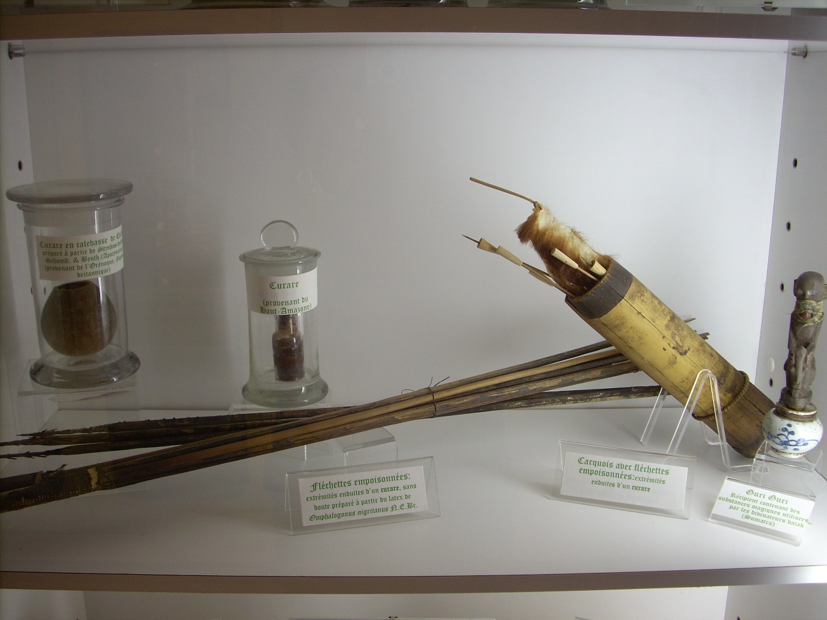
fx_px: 884
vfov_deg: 38.7
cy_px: 310
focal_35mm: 37
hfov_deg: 50.1
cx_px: 414
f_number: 2.8
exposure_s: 1/40.6
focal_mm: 6.2
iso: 64
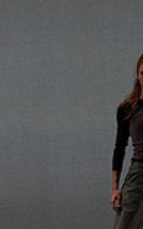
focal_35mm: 760
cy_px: 139
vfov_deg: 2.8
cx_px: -115
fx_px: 4757
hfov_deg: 1.7
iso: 4000
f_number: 7.1
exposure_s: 1/640
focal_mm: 200
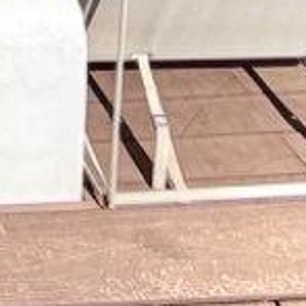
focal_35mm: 126
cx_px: -423
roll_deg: +0.0
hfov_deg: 11.5
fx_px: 1260
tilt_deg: -5.0
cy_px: -750
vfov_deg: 9.2
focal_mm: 2.22
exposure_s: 1/1285
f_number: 2.2
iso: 20
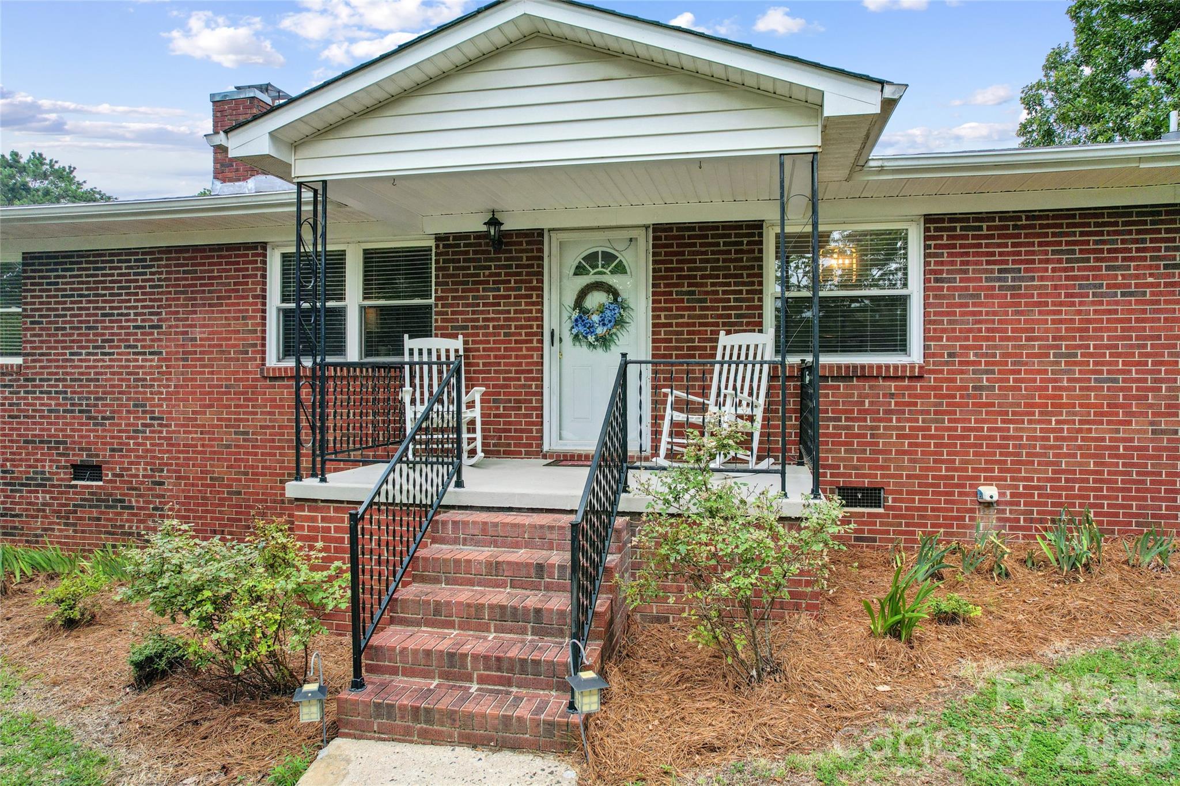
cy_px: 393
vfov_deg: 57.2
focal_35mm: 22
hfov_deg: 78.6
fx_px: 721
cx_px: 590
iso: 100
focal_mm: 8.4
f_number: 2.8
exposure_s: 1/80
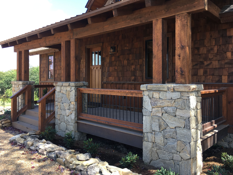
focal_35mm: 29
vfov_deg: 48.2
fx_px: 195
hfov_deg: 61.7
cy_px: 88
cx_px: 116
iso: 25
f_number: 2.2
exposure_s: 1/208
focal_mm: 4.15
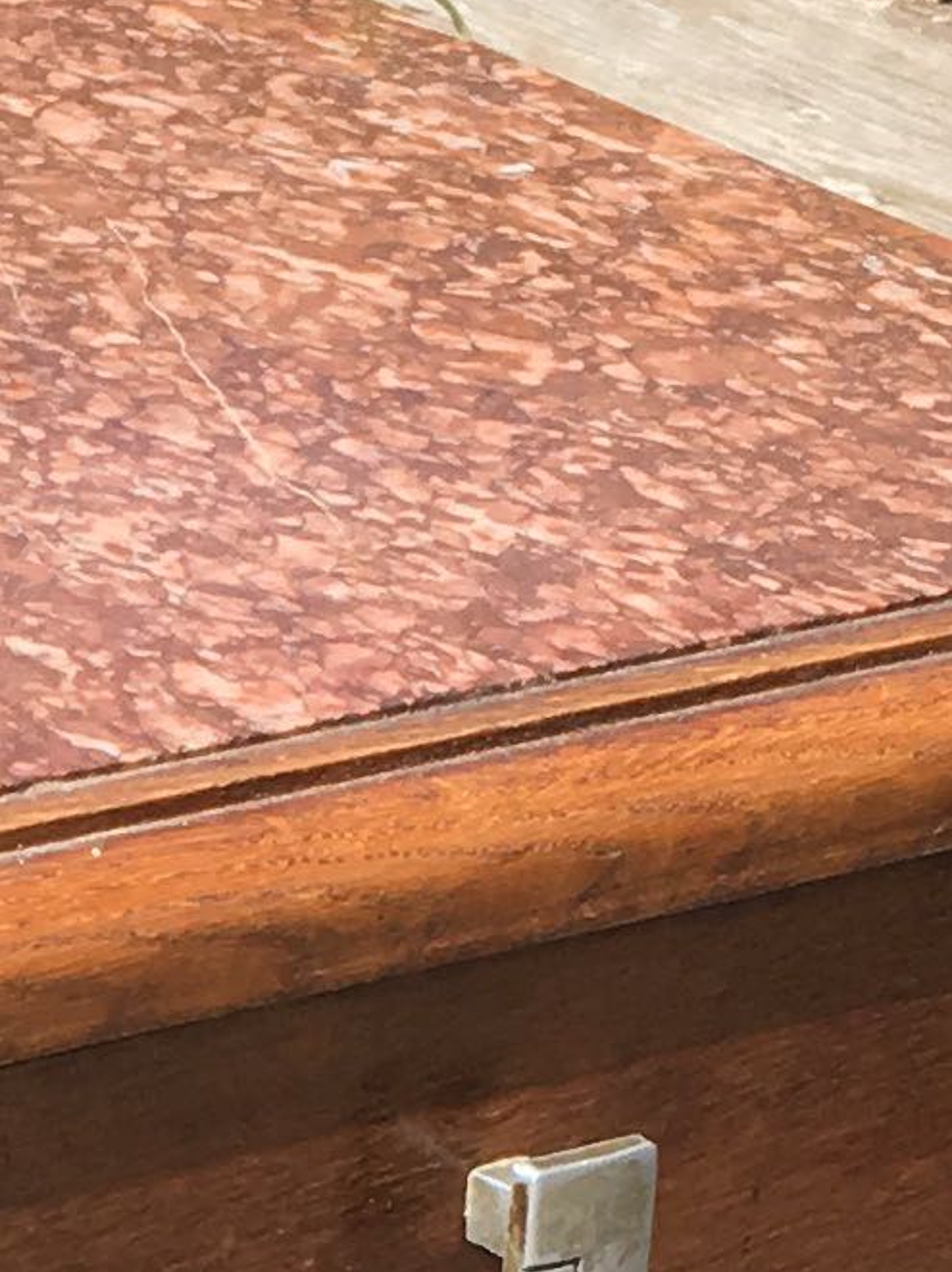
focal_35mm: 177
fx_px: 6497
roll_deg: -2.5
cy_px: 2275
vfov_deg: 10.5
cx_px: -692
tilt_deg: -35.5
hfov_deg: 8.1
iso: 25
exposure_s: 1/793
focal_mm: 4.15
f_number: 2.2
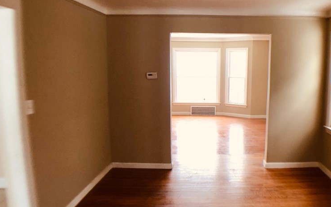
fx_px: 370
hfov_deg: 47.6
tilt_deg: -8.1
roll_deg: -1.6
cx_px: 216
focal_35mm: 41
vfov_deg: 31.2
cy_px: 106
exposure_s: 1/24
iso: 40
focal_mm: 3.99
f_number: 1.8
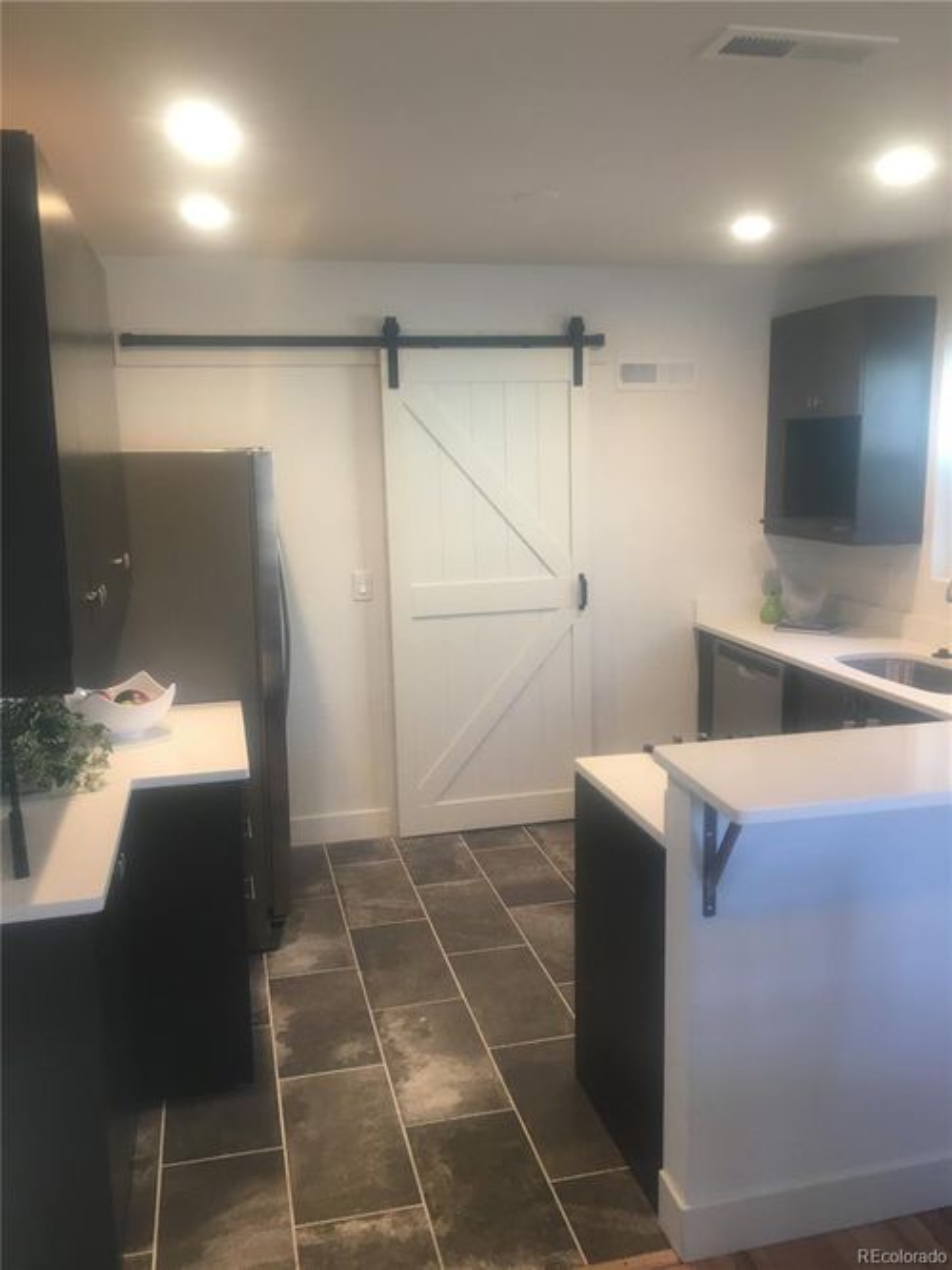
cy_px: 635
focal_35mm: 29
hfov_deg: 48.2
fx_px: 1064
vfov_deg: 61.7
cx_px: 476
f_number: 2.2
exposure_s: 1/30
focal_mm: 4.15
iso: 80
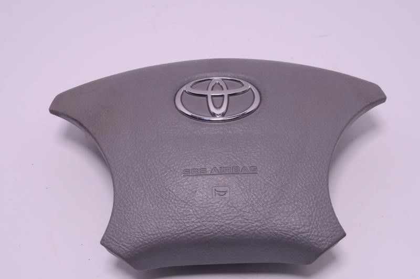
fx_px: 734
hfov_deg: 31.9
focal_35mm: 63
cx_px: 210
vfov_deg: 21.5
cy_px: 140
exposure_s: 1/250
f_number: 14
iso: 400
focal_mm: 42
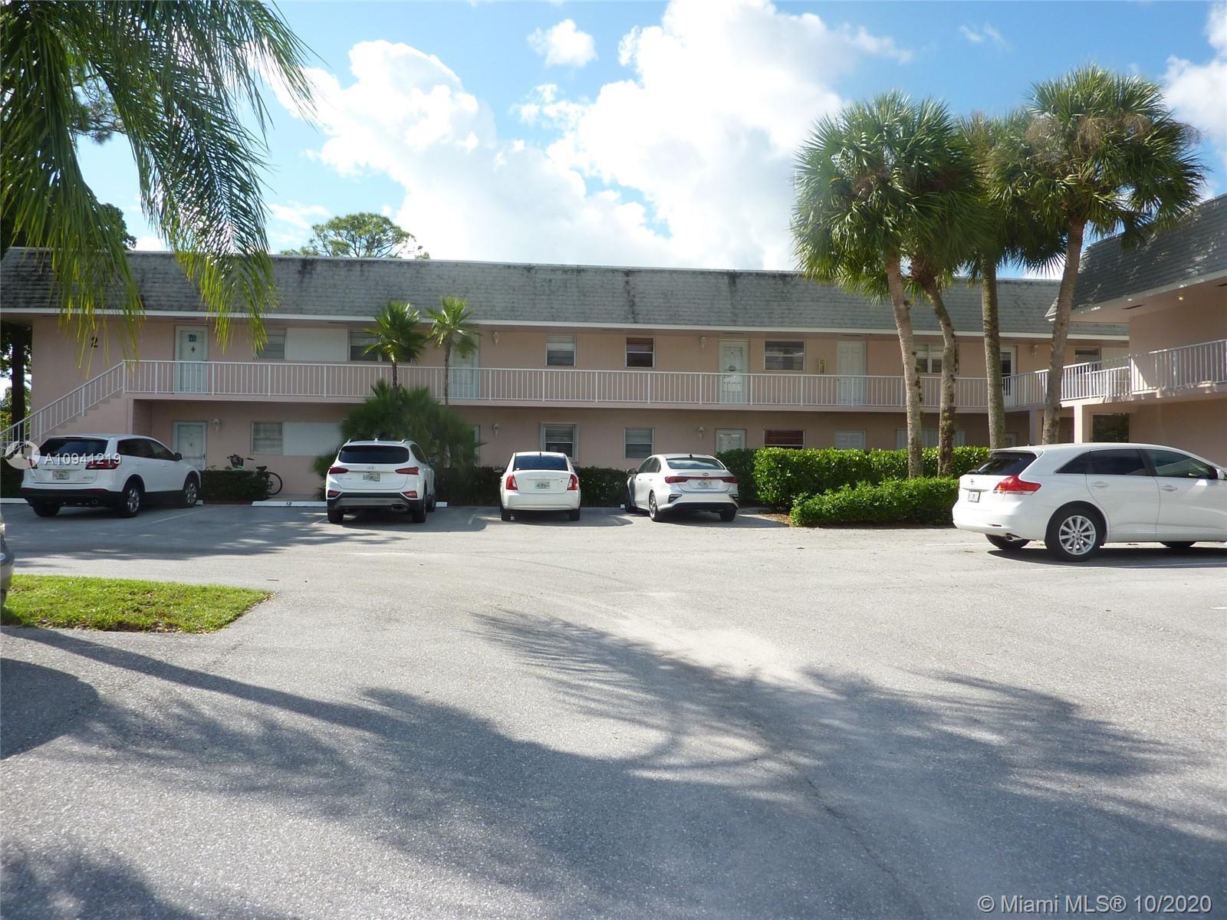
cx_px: 614
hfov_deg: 69.4
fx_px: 886
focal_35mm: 25
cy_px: 460
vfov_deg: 54.9
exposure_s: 1/400
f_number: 4
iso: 80
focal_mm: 4.1
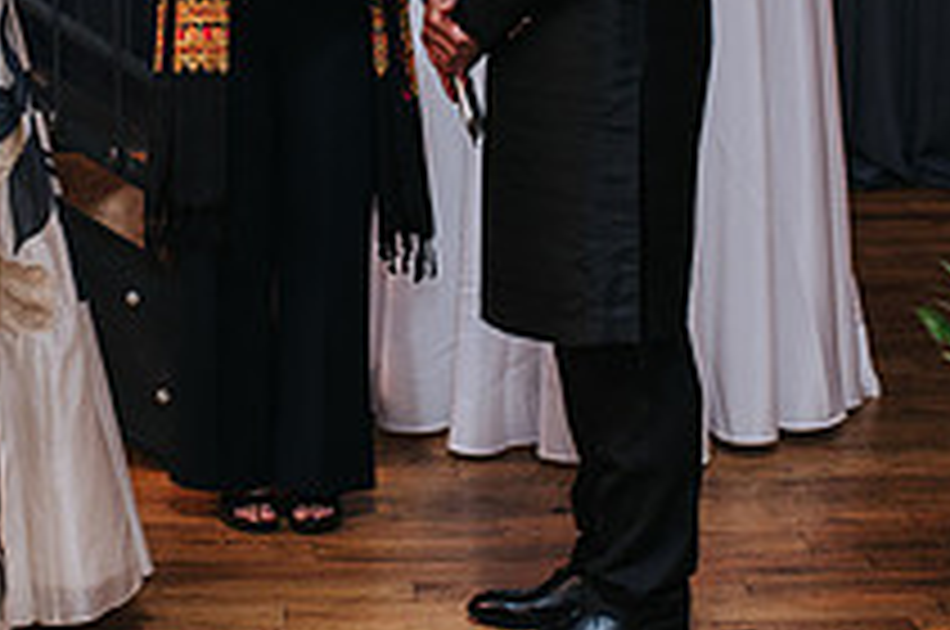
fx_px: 2740
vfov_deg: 13.0
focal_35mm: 104
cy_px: 46
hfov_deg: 19.6
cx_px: 284
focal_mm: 35
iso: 800
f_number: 3.2
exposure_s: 1/200
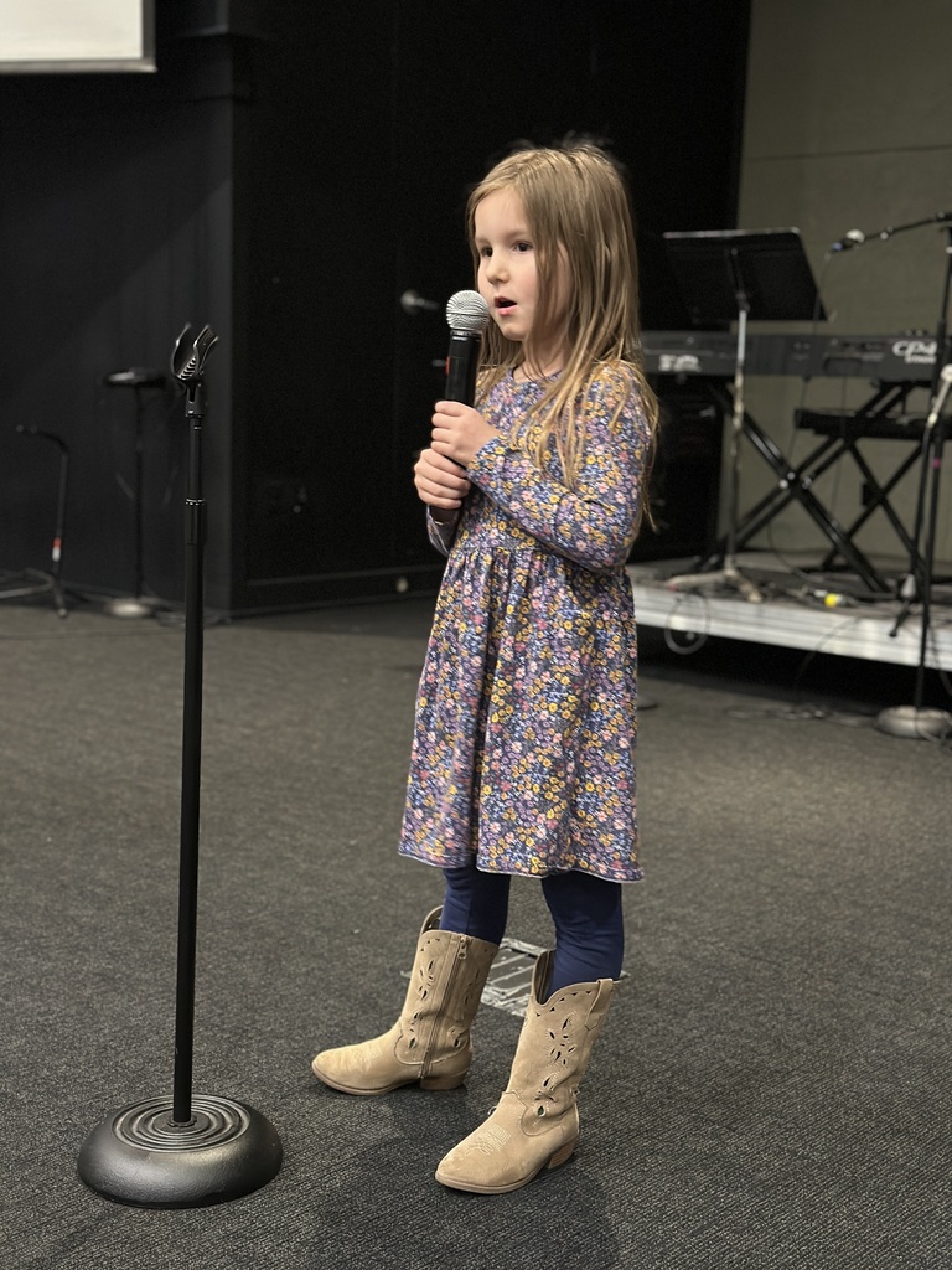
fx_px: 1760
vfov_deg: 39.7
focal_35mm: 48
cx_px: 476
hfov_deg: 30.3
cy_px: 635
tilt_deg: -8.9
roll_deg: -2.5
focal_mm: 6.86
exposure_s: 1/30
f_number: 1.78
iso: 640
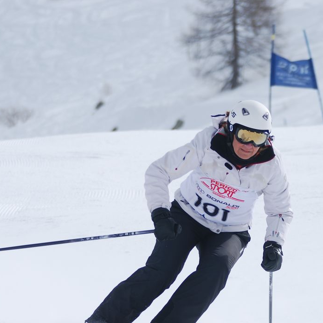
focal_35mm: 440
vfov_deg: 4.0
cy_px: 230
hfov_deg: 4.0
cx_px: 224
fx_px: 4645
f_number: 5
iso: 100
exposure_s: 1/1250
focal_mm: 150
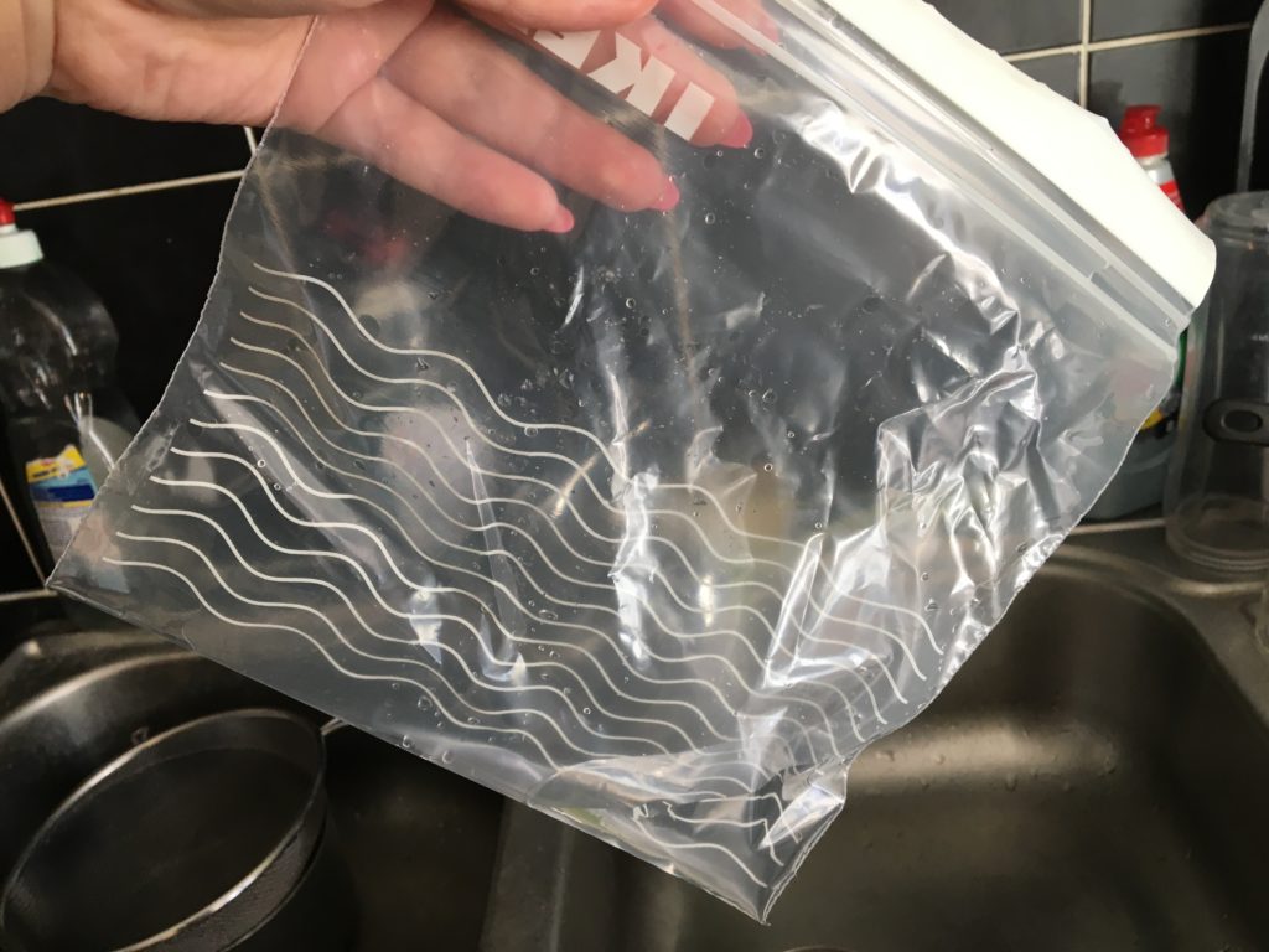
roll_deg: +9.8
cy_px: 476
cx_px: 634
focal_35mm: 29
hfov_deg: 61.7
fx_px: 1063
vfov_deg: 48.2
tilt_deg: -25.3
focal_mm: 4.15
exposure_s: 1/33
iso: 40
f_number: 2.2
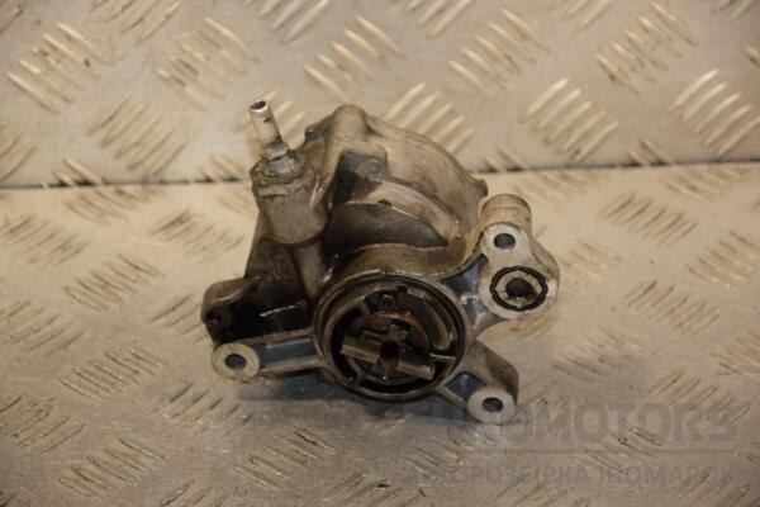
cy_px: 254
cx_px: 380
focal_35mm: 147
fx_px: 3103
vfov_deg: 9.3
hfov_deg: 14.0
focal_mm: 98
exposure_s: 1/200
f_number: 5.6
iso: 800
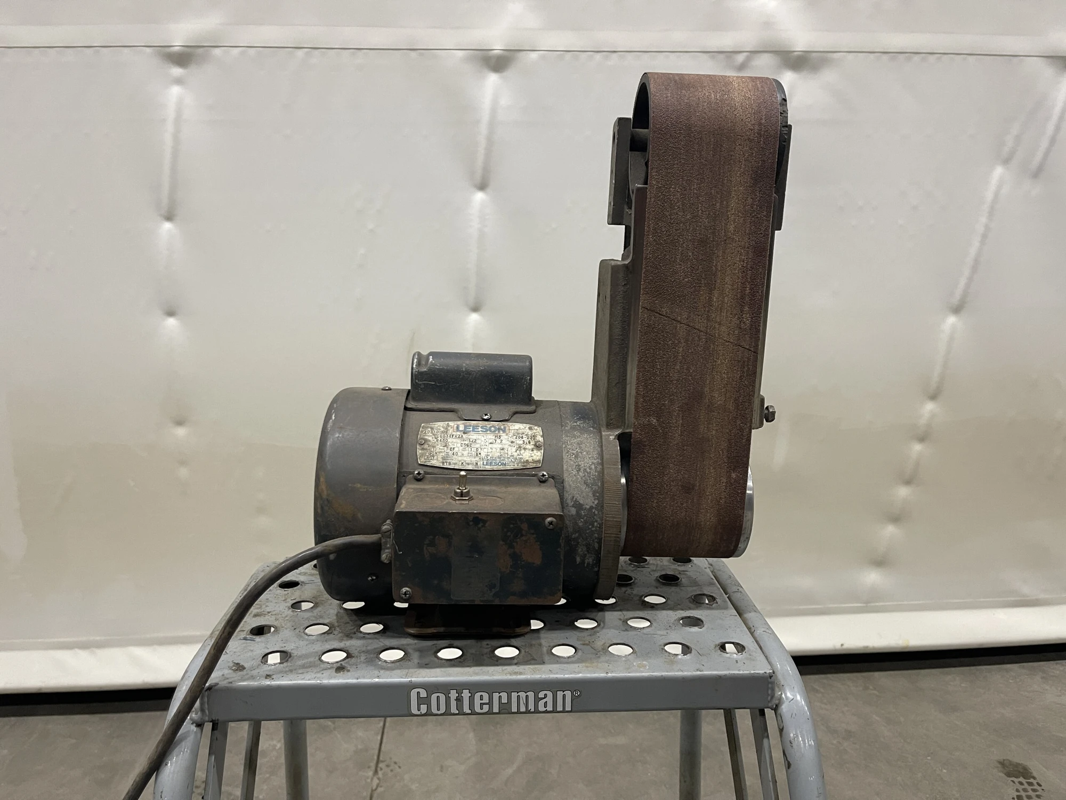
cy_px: 400
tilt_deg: -13.2
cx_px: 533
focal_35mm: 25
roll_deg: +0.4
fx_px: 770
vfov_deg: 54.9
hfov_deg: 69.4
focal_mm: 5.1
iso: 250
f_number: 1.6
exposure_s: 1/60
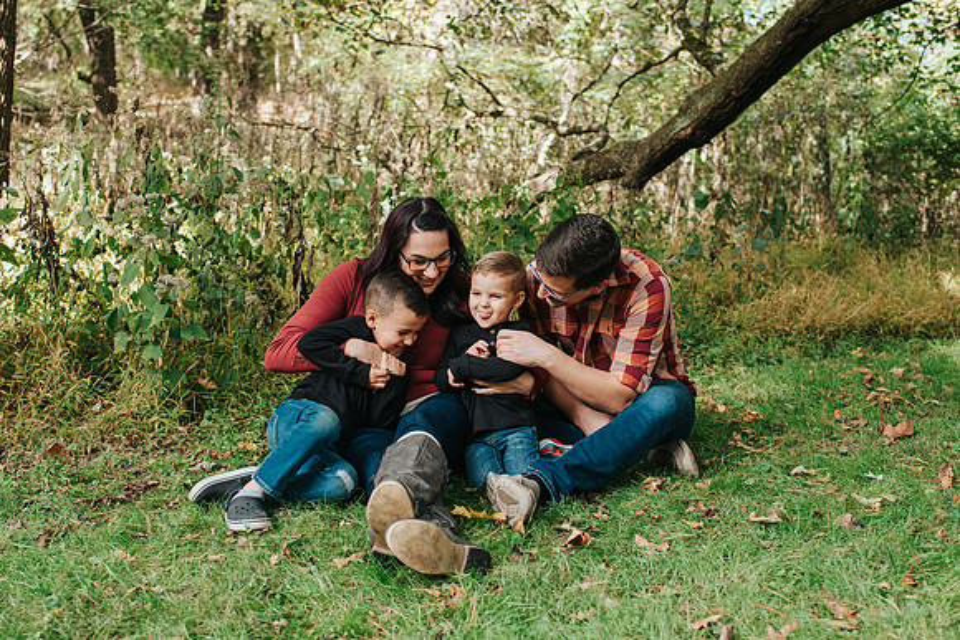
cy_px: 313
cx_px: 458
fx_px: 1142
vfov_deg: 31.3
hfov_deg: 45.6
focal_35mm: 43
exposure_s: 1/800
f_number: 3.5
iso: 1000
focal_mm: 35
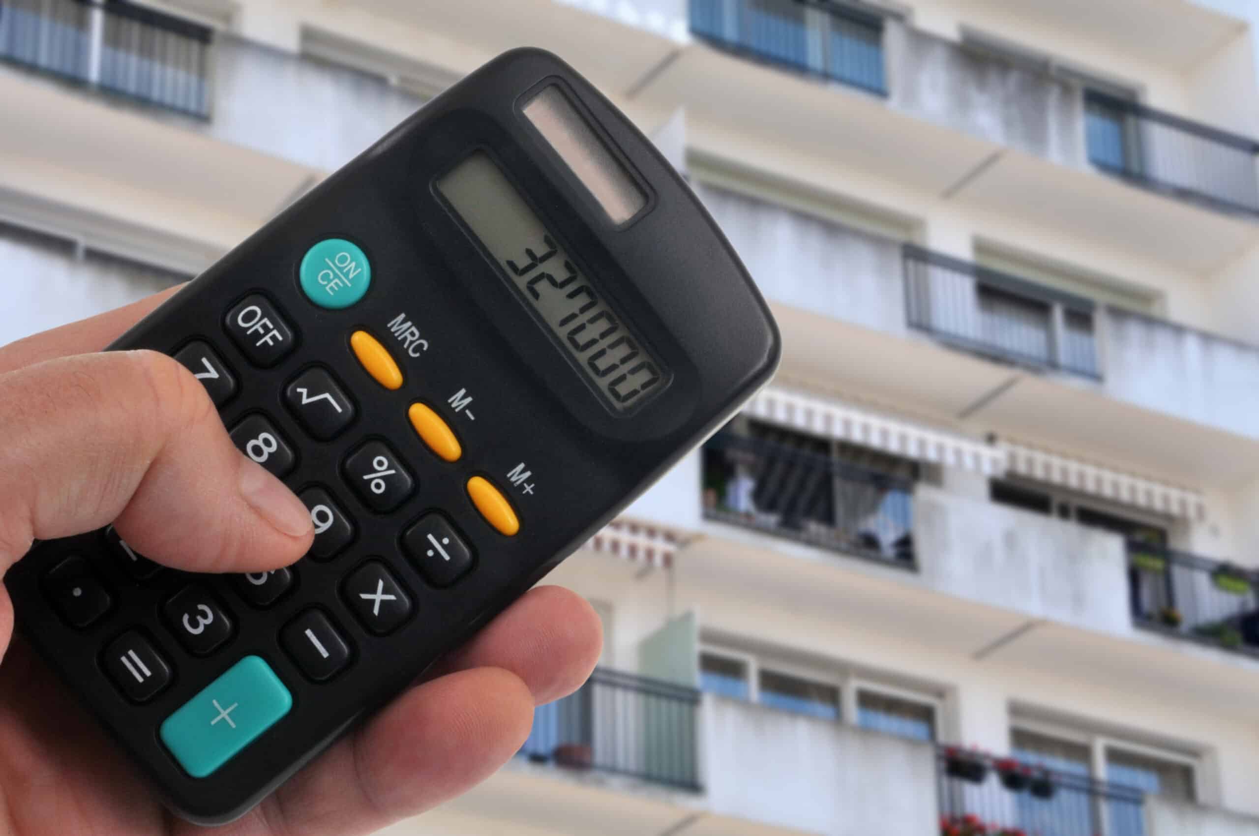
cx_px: 630
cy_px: 418
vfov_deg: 15.1
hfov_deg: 22.6
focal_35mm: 90
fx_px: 3143
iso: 200
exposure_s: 1/100
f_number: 36
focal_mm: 60
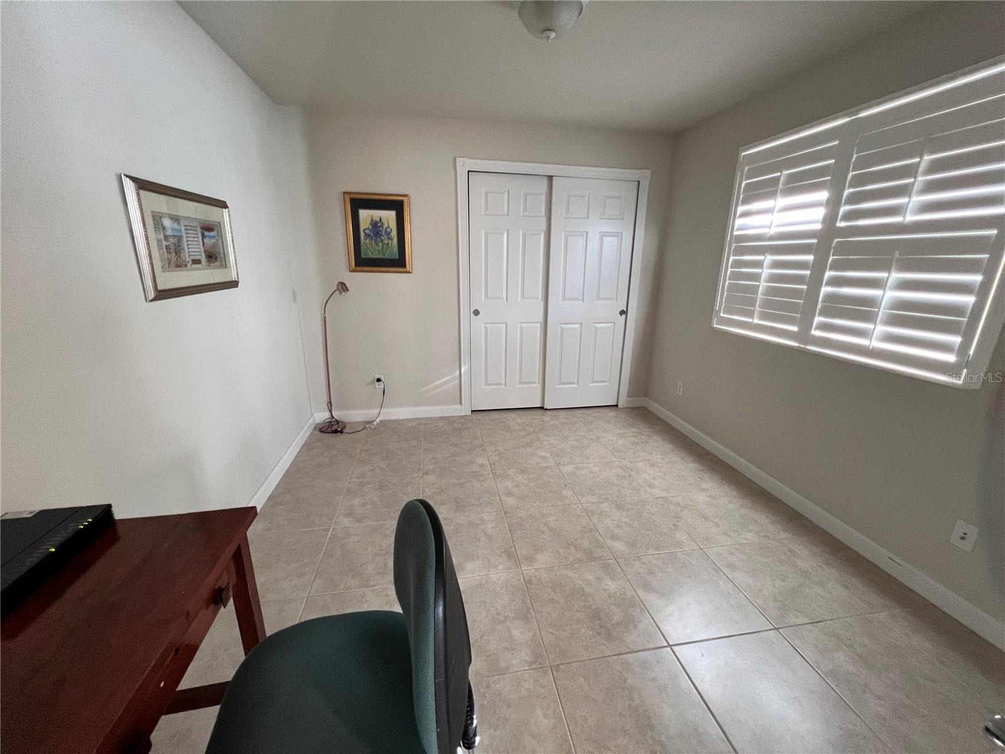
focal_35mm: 13
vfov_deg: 89.9
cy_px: 377
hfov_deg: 106.2
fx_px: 377
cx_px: 502
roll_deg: -0.8
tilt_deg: -16.8
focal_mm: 1.57
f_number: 1.8
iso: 250
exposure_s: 1/60
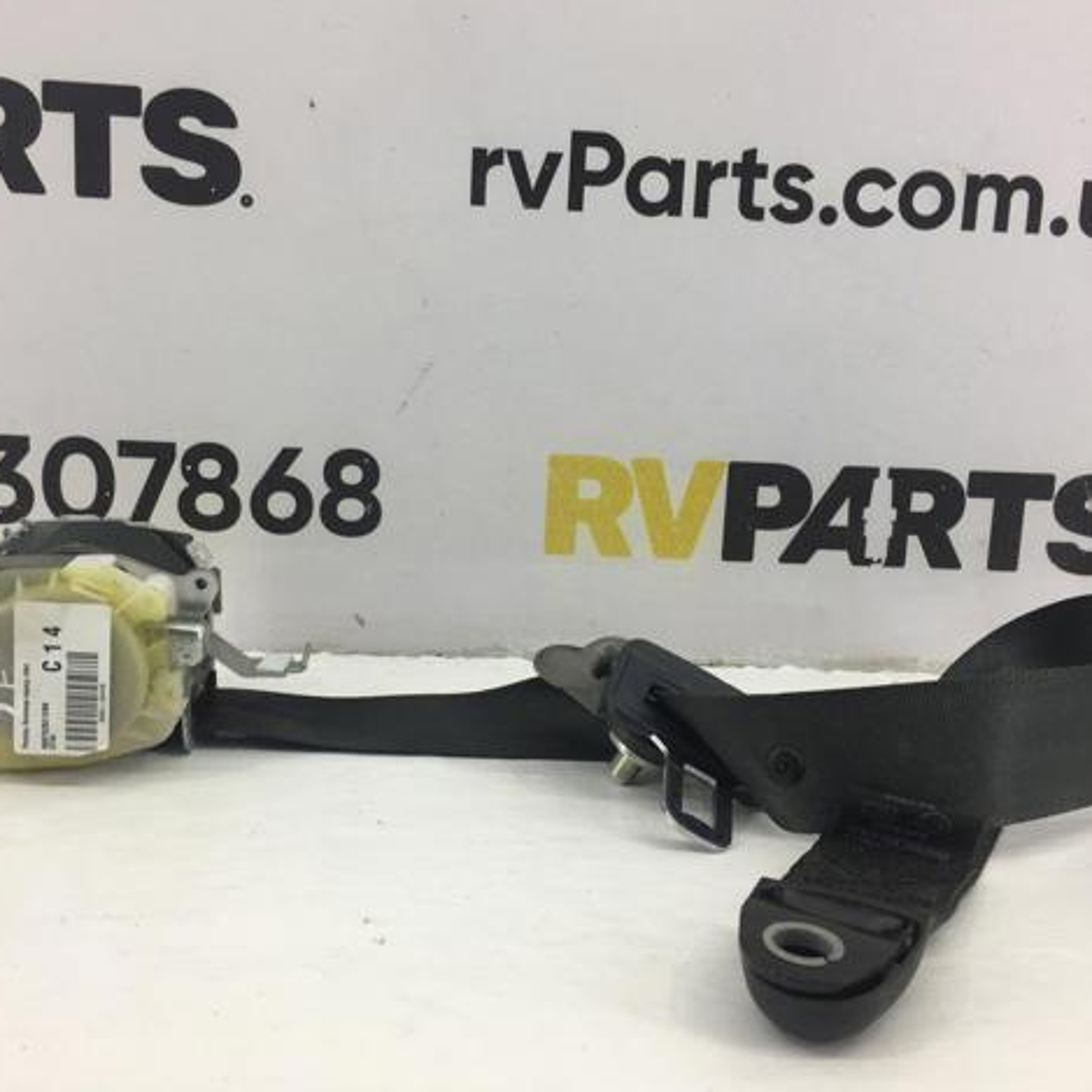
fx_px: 1249
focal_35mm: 35
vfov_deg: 47.2
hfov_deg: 47.2
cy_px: 536
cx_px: 526
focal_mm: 4.15
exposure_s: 1/100
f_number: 2.2
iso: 40
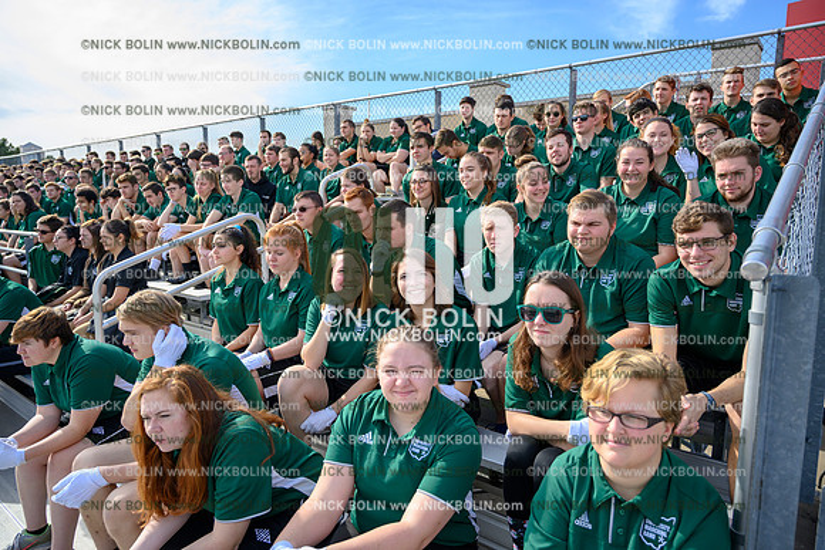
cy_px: 275
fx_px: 550
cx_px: 412
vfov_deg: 53.2
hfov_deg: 73.7
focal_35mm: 24
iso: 125
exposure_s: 1/500
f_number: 4
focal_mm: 24
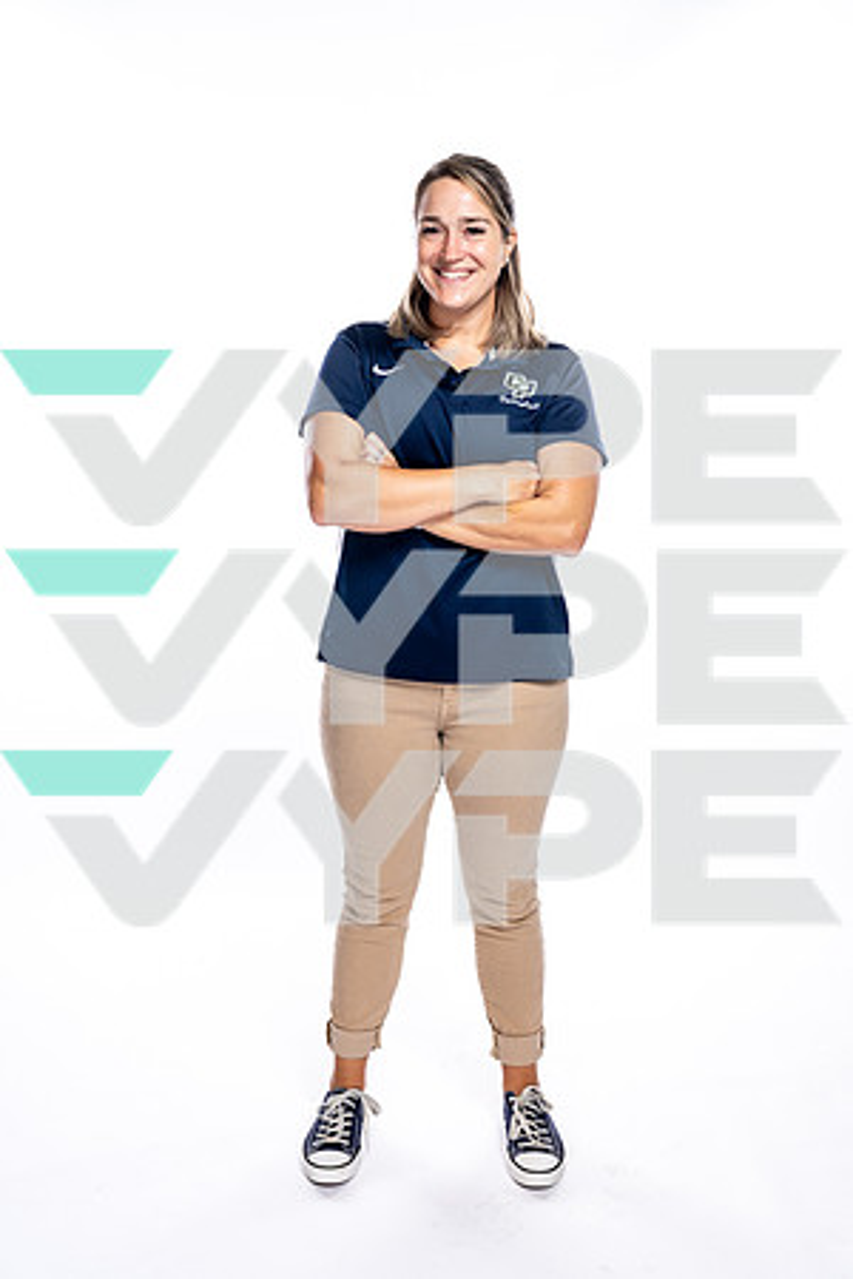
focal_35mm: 39
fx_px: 1386
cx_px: 426
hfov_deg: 34.2
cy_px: 640
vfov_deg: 49.6
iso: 400
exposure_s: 1/250
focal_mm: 39
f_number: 5.6
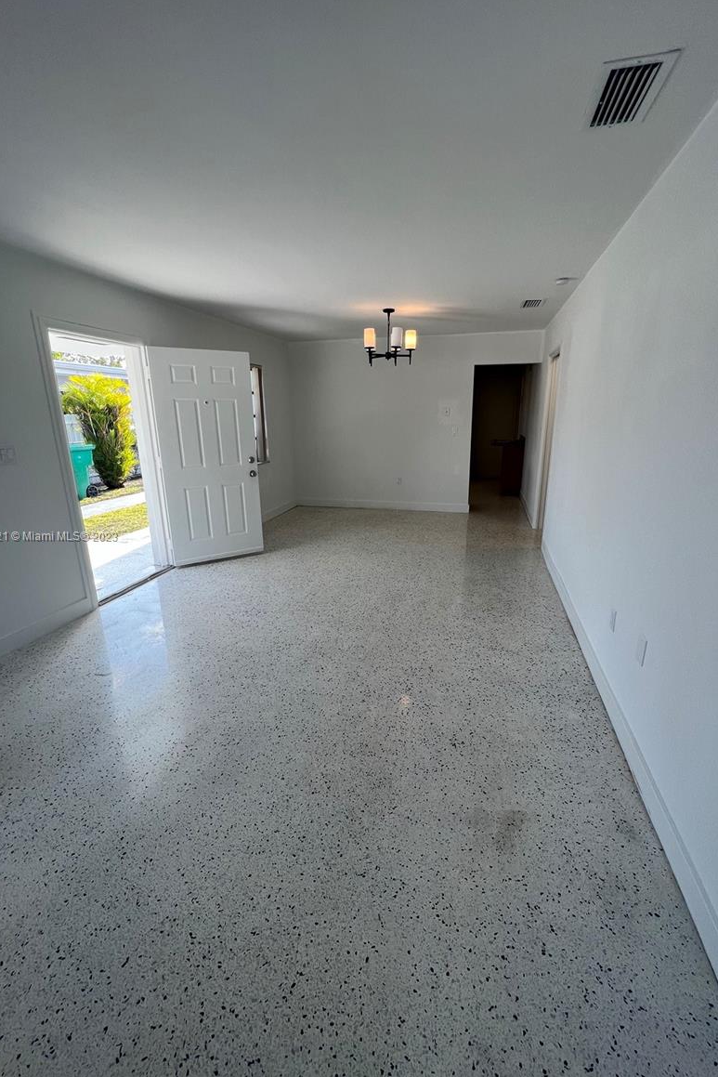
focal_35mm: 14
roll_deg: +1.0
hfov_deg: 81.2
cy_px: 537
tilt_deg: -15.5
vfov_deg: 104.2
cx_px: 365
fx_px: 419
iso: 40
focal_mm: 1.57
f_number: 1.8
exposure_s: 1/120
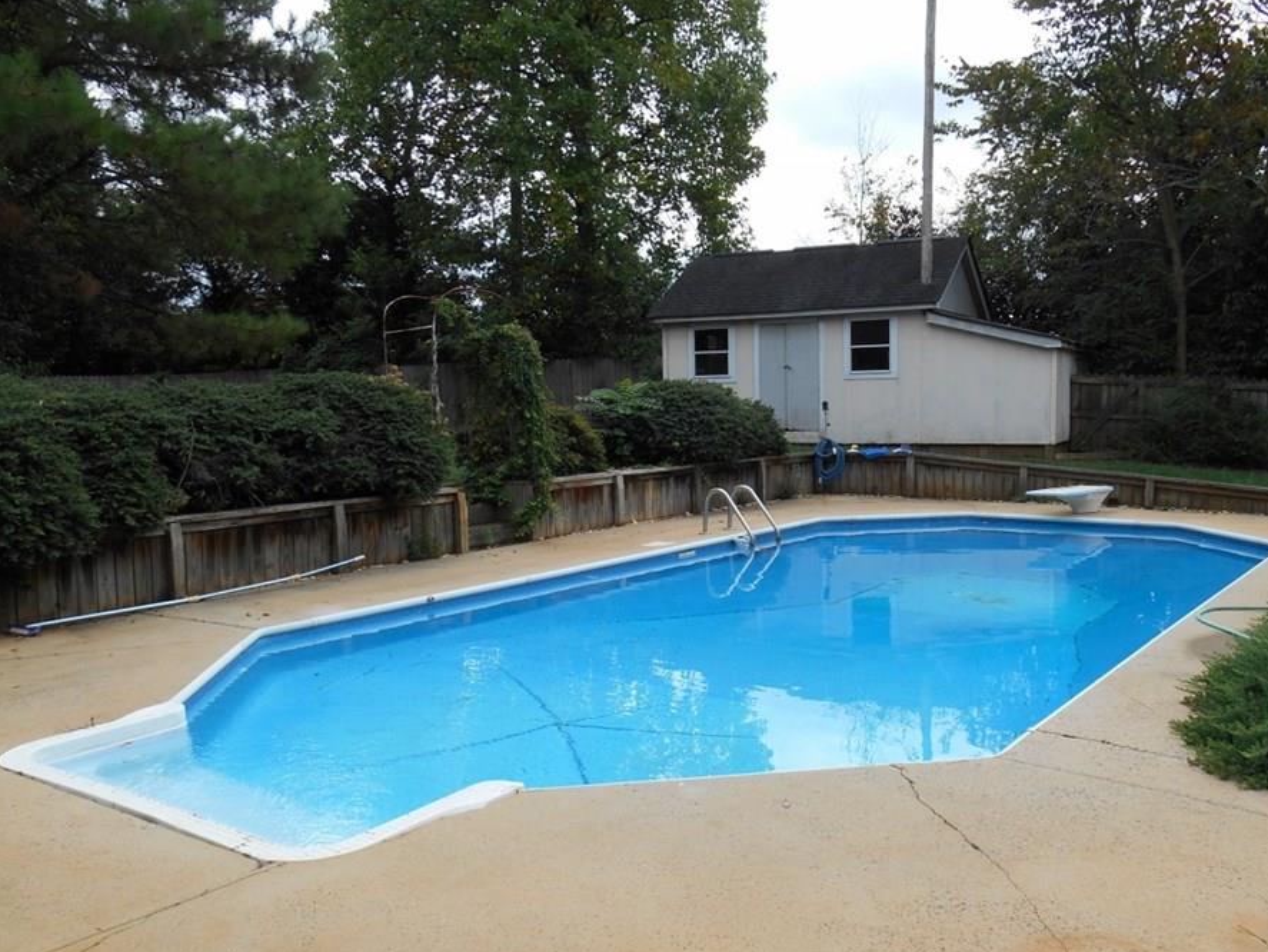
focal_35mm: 30
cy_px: 523
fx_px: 1099
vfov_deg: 46.8
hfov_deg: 59.8
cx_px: 706
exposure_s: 1/400
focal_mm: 4.7
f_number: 3.4
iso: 80
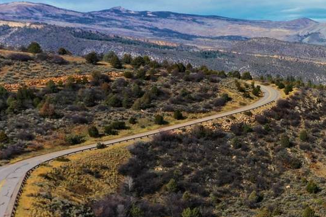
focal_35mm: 67
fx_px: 606
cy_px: 174
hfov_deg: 26.8
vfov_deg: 20.1
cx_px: 388
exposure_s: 1/80
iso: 100
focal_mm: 10.26
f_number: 2.8
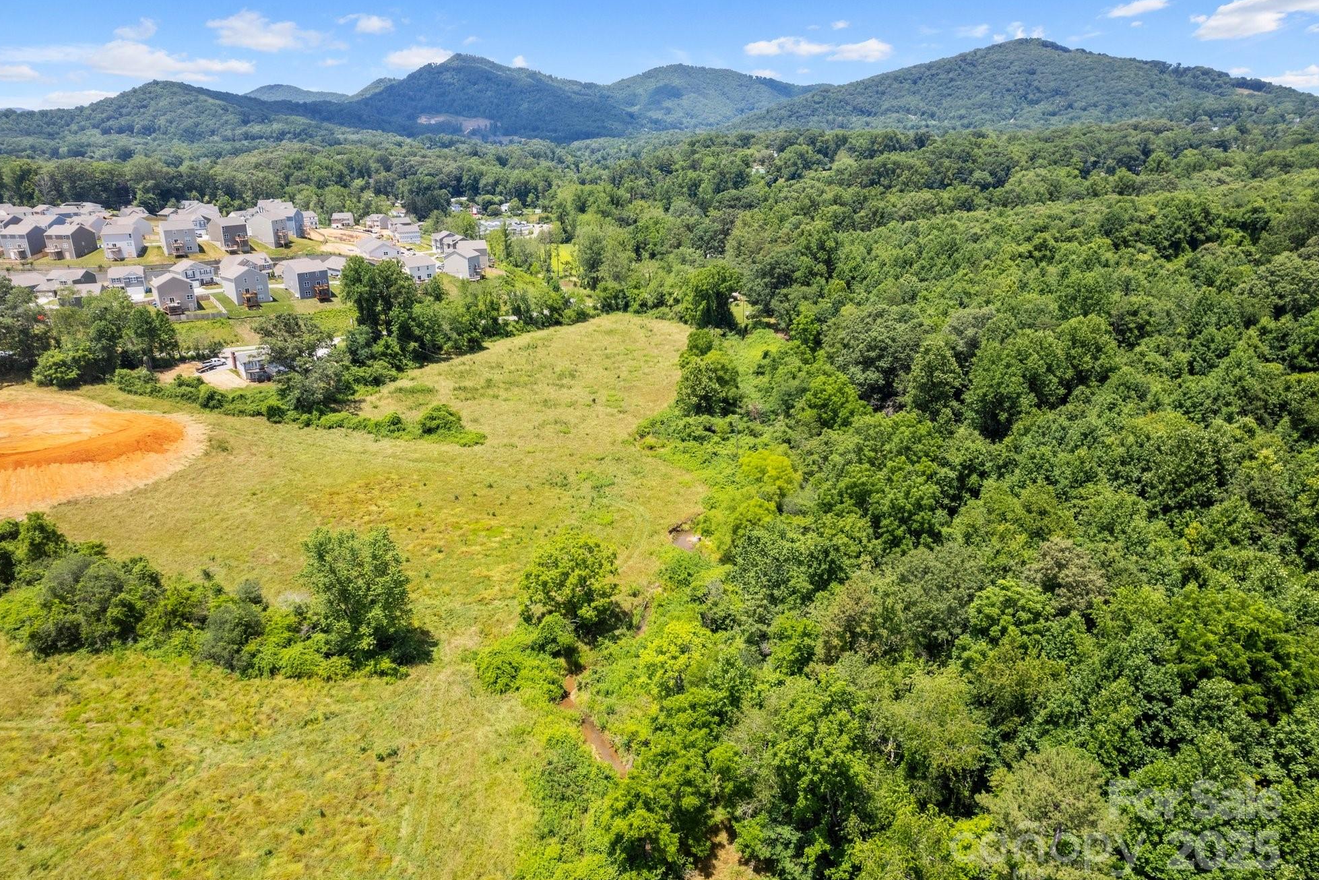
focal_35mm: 23
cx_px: 641
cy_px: 447
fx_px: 843
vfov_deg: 55.1
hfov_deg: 76.1
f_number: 2.8
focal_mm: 8.38
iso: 100
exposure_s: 1/1250
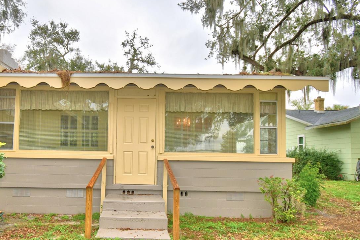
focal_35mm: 22
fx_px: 220
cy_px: 146
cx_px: 138
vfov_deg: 56.7
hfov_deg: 77.3
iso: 100
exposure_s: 1/250
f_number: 5
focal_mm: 10
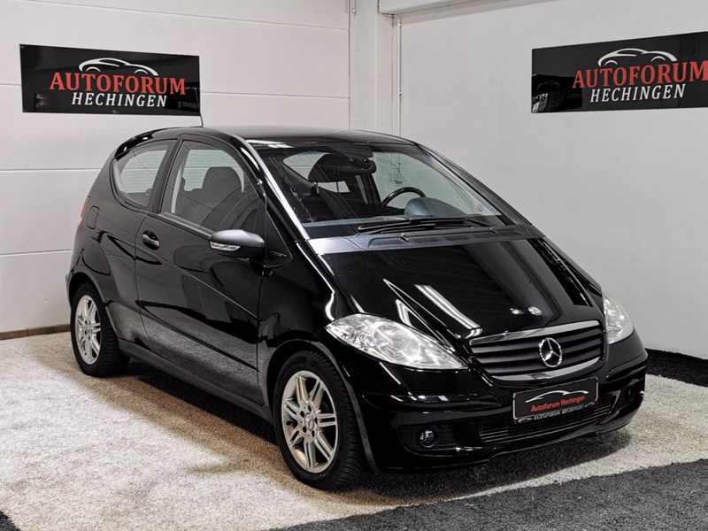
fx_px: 982
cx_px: 354
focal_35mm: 48
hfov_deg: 39.7
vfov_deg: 30.3
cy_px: 266
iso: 50
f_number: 1.6
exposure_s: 5
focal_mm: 5.56
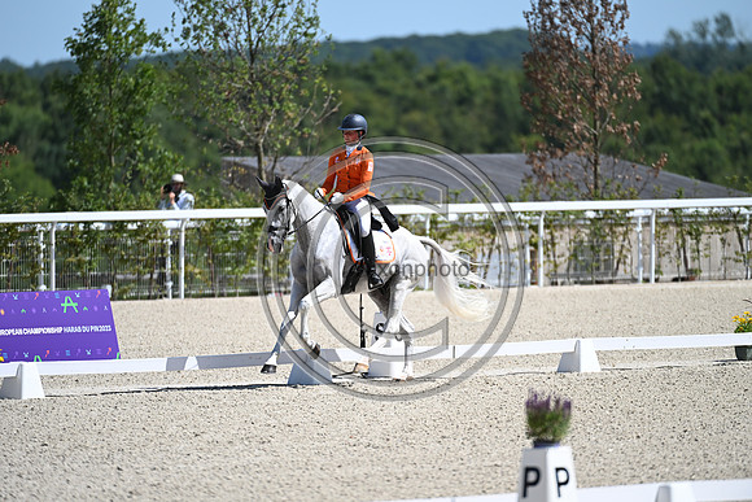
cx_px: 376
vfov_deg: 3.4
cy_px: 251
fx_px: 8357
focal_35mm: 400
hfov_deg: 5.2
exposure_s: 1/1600
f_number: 4.5
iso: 250
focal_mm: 400
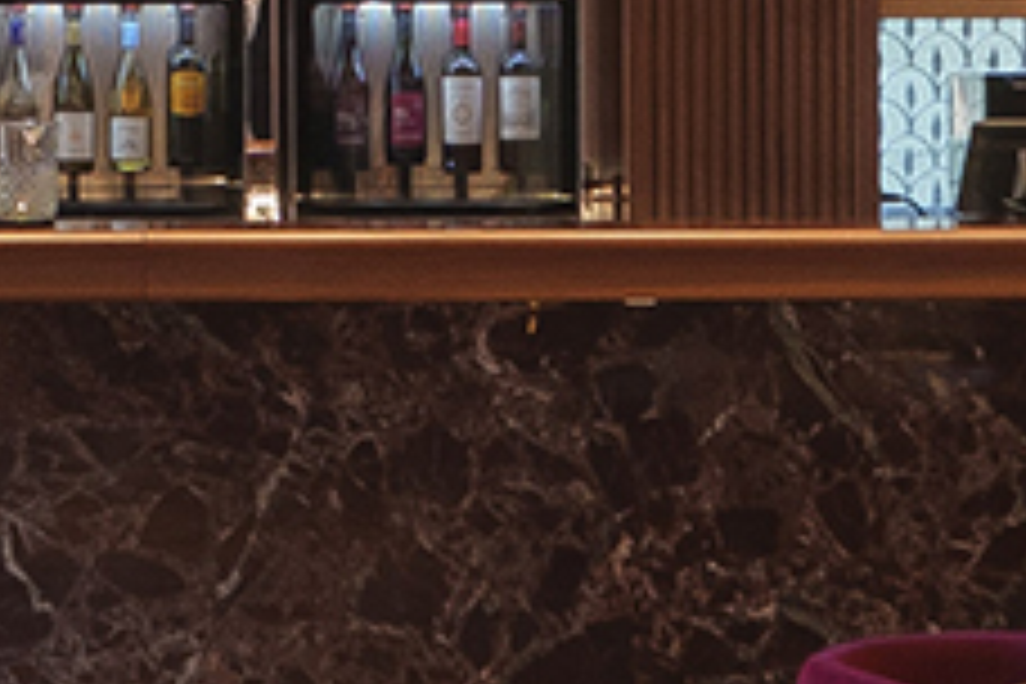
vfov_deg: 6.2
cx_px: 20
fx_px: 6298
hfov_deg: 9.3
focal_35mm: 221
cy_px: -220
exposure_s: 1/30
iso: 500
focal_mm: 28
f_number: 2.8
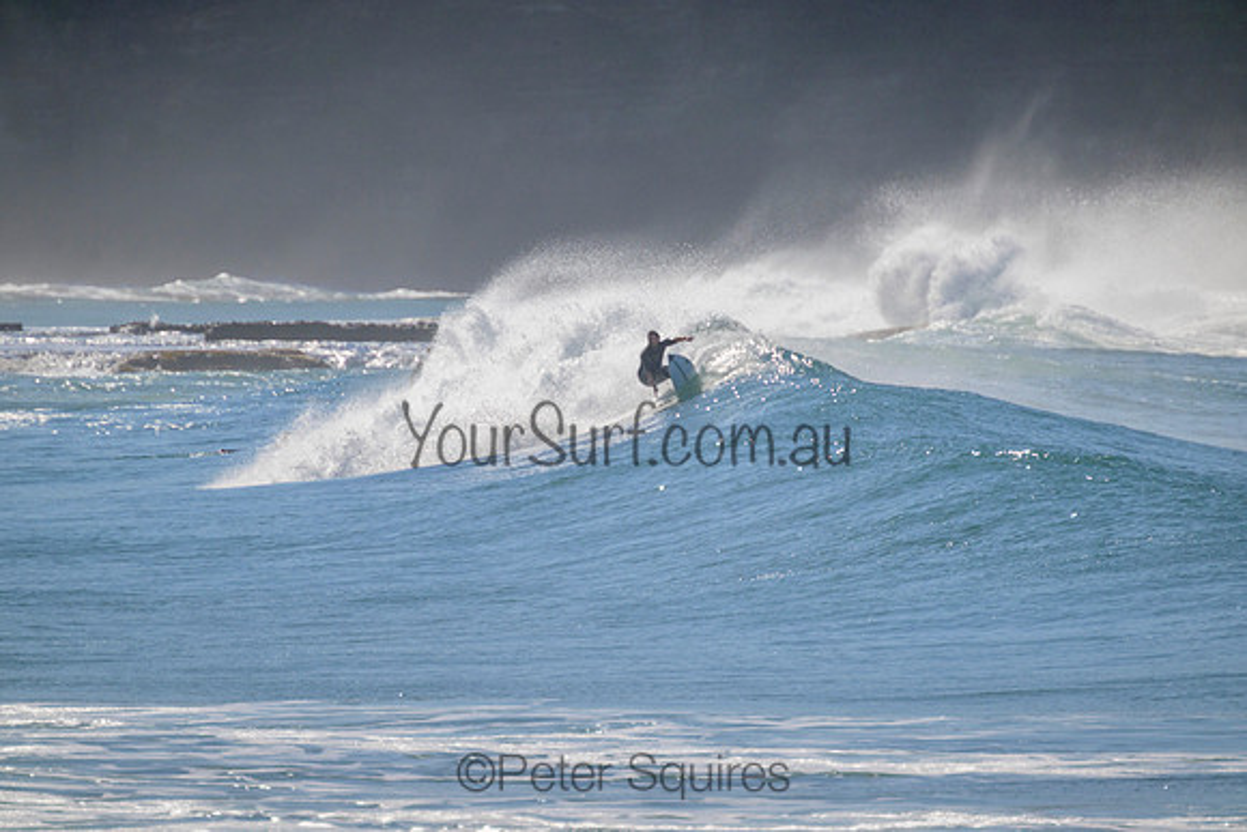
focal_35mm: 800
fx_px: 27716
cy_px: 416
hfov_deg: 2.6
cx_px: 624
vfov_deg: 1.7
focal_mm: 800
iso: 500
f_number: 11
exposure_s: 1/2000
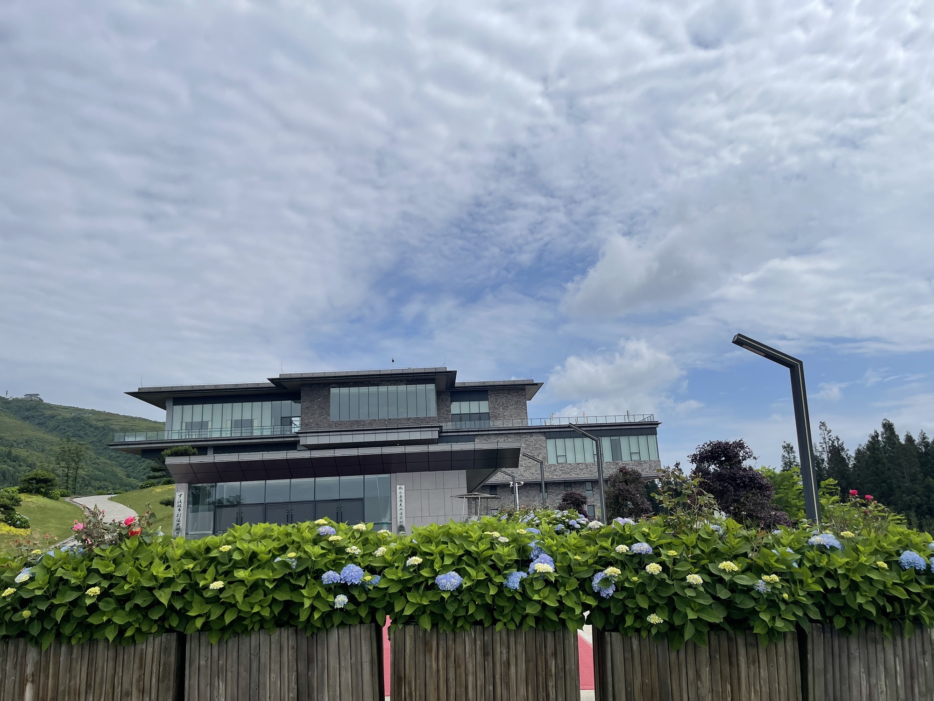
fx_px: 702
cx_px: 467
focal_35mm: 26
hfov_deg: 67.3
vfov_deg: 53.1
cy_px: 350
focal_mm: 5.1
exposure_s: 1/8547
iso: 32
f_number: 1.6
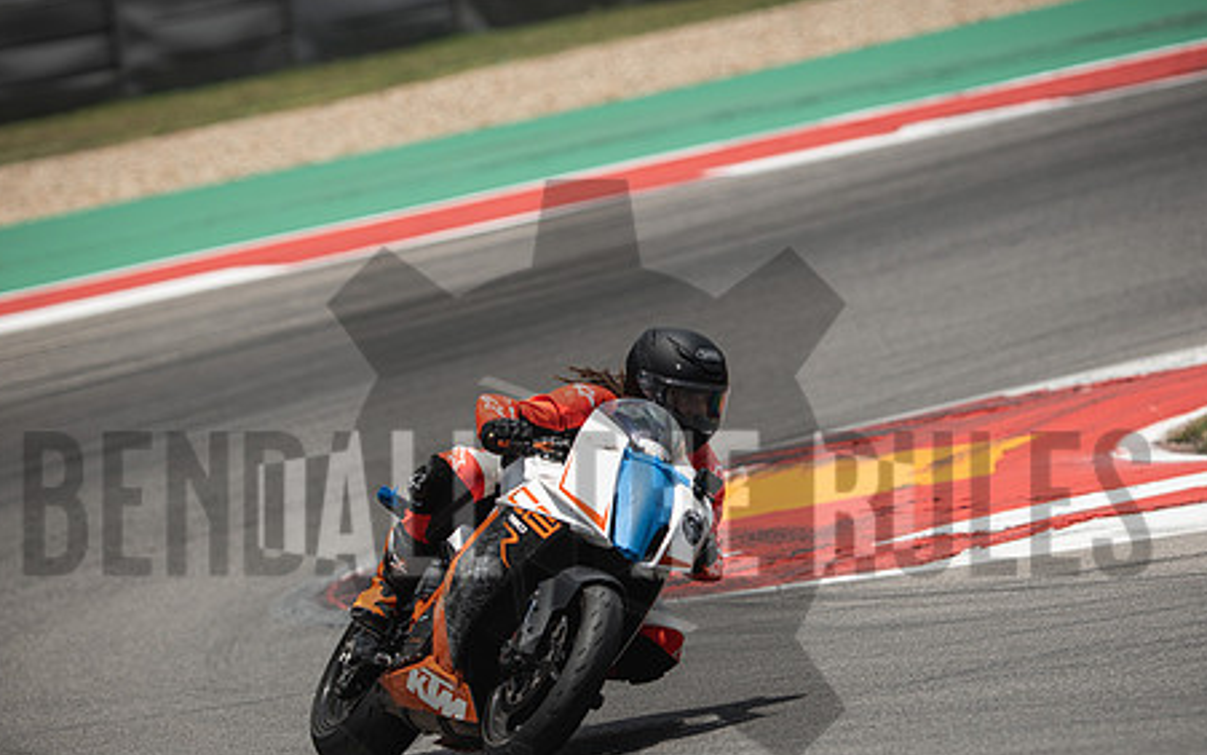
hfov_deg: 5.3
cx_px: 586
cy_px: 507
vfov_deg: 3.3
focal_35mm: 393
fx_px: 12929
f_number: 2.8
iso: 125
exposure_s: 1/2000
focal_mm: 200
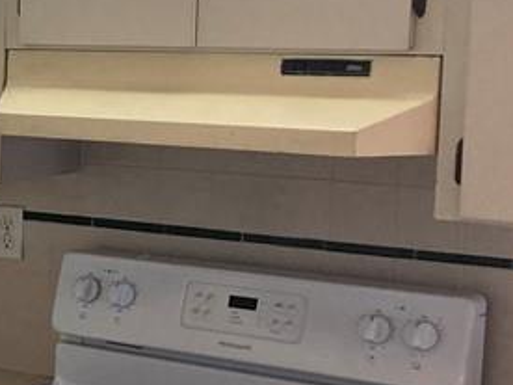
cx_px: -385
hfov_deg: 16.2
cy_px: 225
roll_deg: +0.5
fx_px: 1541
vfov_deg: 14.2
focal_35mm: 104
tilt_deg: -7.2
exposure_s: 1/60
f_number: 1.8
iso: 125
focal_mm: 3.99
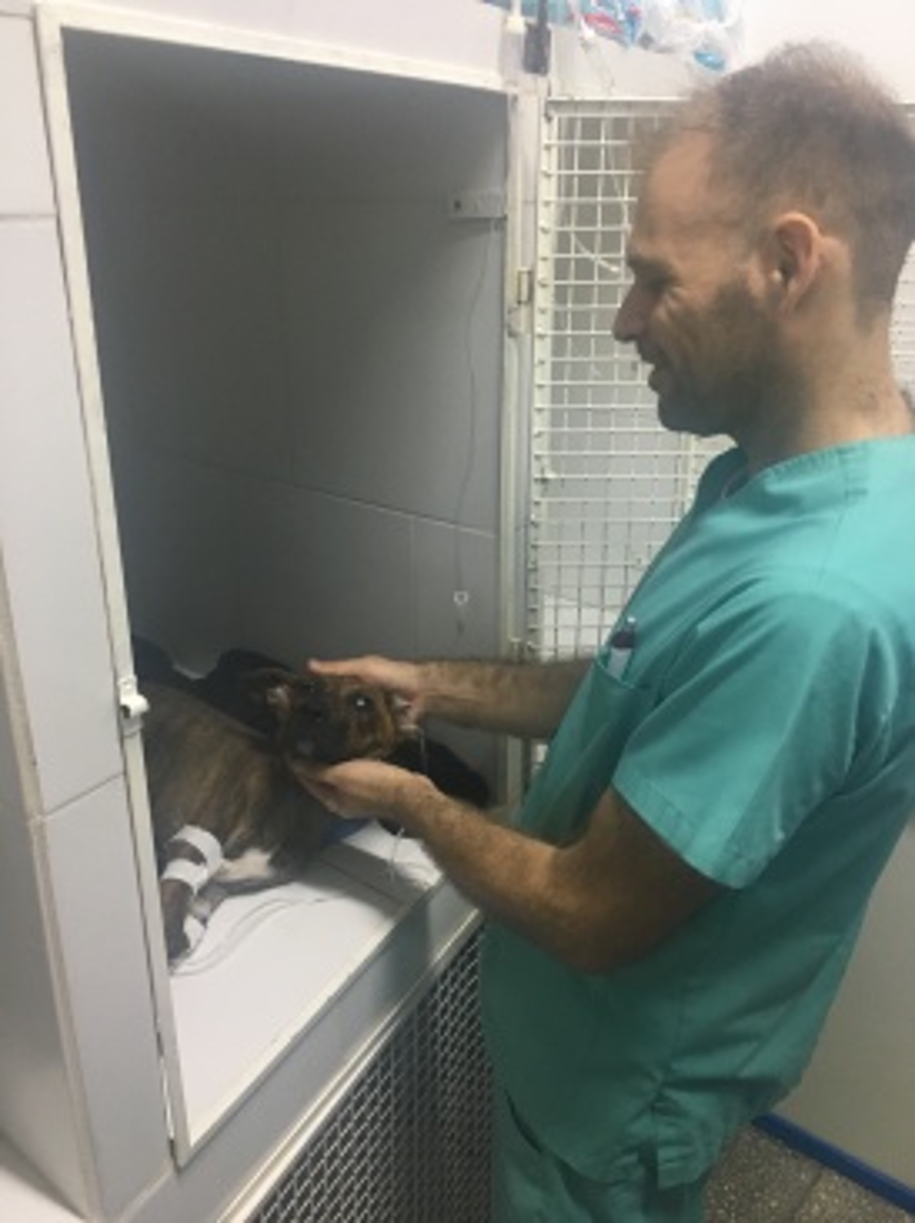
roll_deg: +1.0
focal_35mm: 29
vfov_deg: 61.7
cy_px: 612
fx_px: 1023
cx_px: 458
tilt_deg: -20.5
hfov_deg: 48.2
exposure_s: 1/33
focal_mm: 4.15
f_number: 2.2
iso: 160
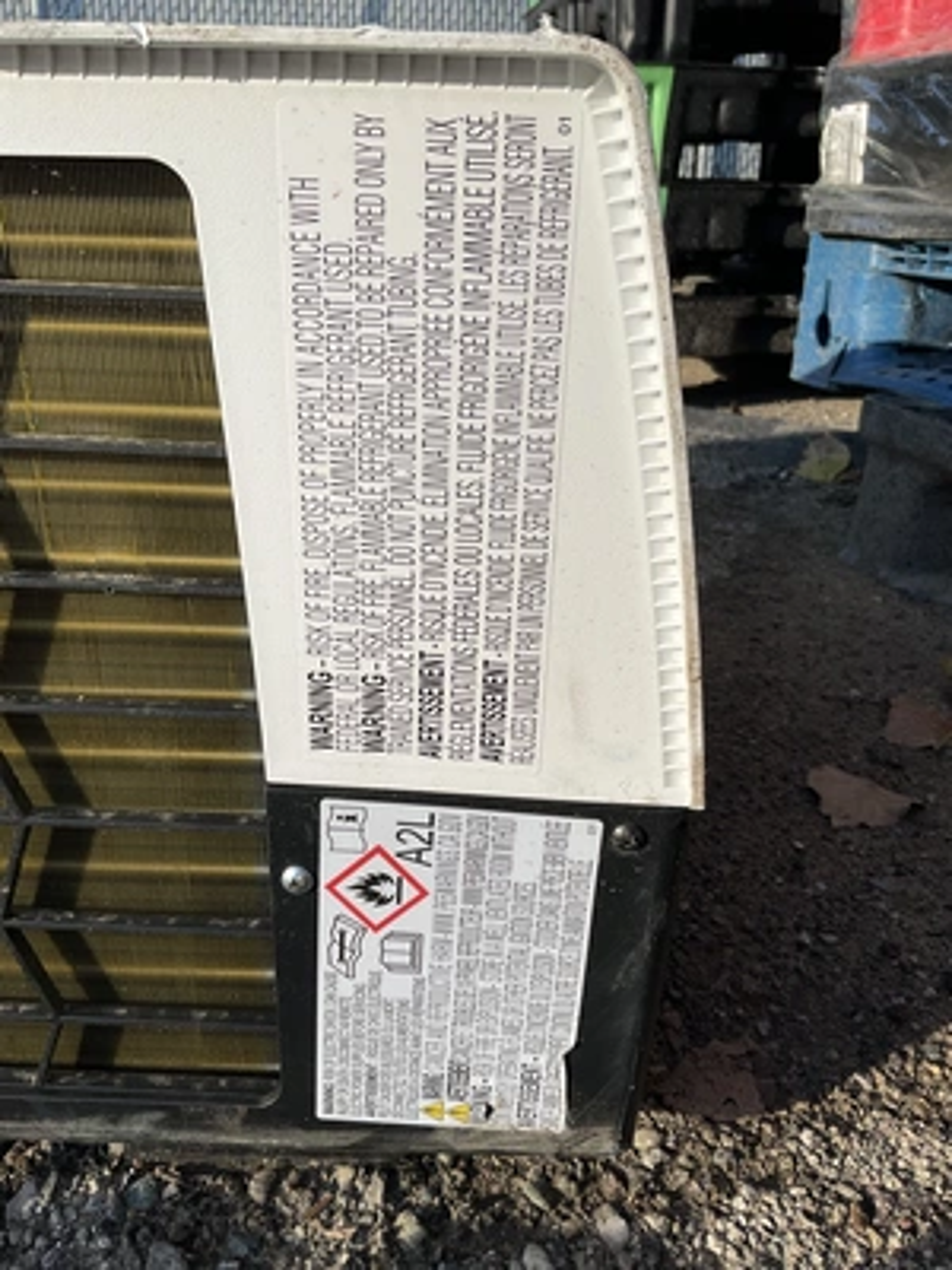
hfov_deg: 48.2
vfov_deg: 61.7
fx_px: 1063
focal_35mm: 29
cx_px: 476
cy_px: 635
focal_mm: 3
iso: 25
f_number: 1.8
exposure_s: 1/842
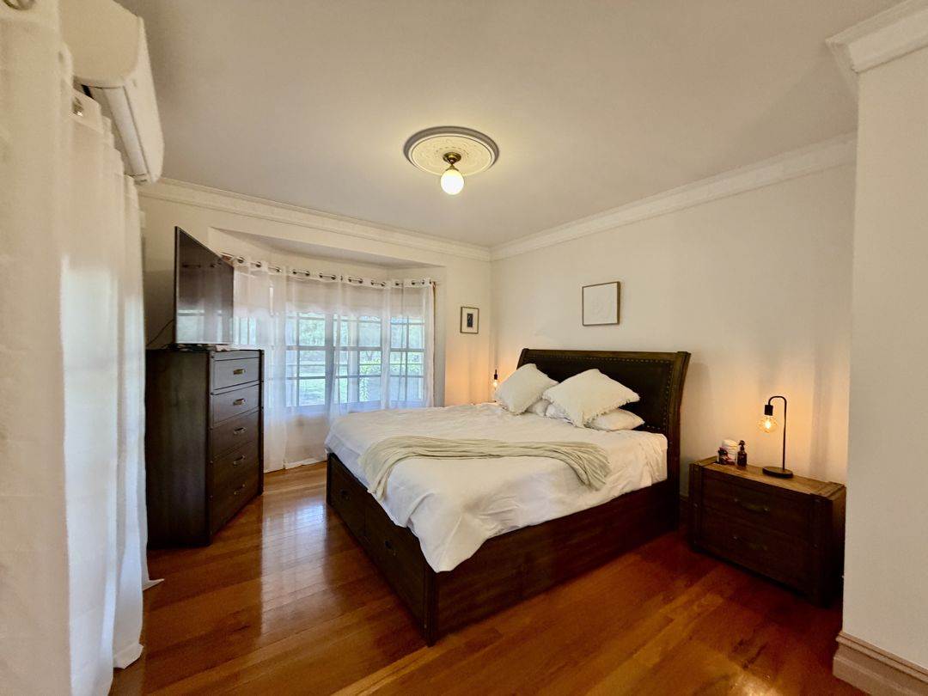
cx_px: 464
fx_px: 375
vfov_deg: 85.7
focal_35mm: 14
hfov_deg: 102.1
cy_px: 348
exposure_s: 1/50
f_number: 2.2
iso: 250
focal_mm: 2.22
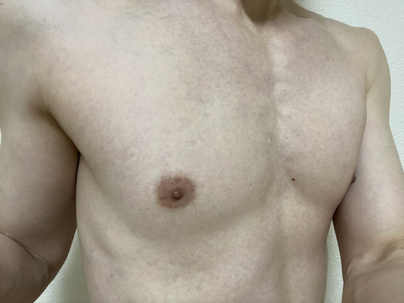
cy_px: 152
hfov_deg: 73.9
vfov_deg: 58.9
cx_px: 202
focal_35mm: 23
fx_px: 268
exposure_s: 1/50
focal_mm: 2.71
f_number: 2.2
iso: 320
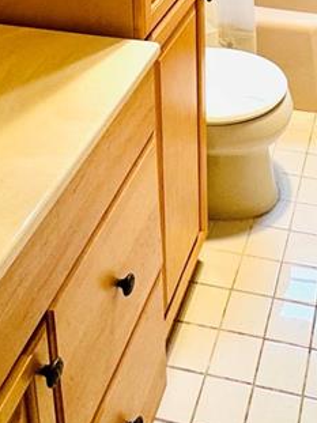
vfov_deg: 28.3
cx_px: 278
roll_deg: -1.0
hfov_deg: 26.2
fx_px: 660
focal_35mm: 54
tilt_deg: -12.4
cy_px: -147
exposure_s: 1/120
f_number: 2.2
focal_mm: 2.22
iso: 125
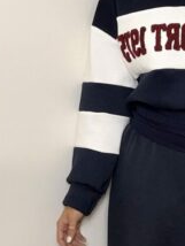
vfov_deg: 17.5
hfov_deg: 12.9
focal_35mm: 112
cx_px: 225
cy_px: 115
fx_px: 797
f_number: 1.9
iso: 160
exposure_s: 1/50
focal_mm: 2.71
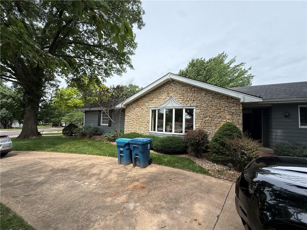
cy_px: 115
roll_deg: -3.2
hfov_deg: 102.1
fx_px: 124
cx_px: 154
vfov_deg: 85.7
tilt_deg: +6.1
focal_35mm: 14
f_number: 2.2
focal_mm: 2.22
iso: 64
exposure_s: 1/1001
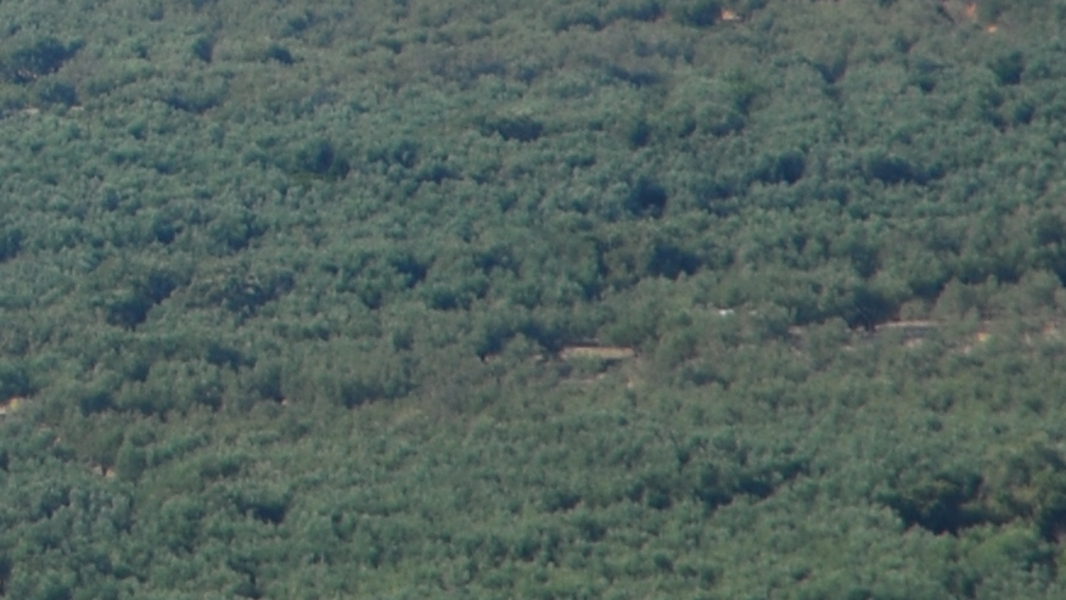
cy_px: -606
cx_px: -886
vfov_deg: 2.1
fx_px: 16716
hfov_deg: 3.6
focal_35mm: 591
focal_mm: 85
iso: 100
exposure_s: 1/400
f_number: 5.6
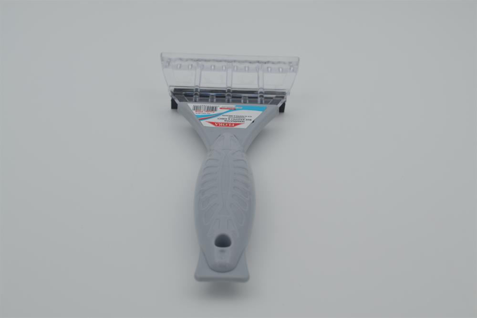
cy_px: 159
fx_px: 636
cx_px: 238
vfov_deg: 28.1
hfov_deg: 41.1
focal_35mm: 48
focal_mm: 32
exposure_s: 1/100
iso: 100
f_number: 6.3
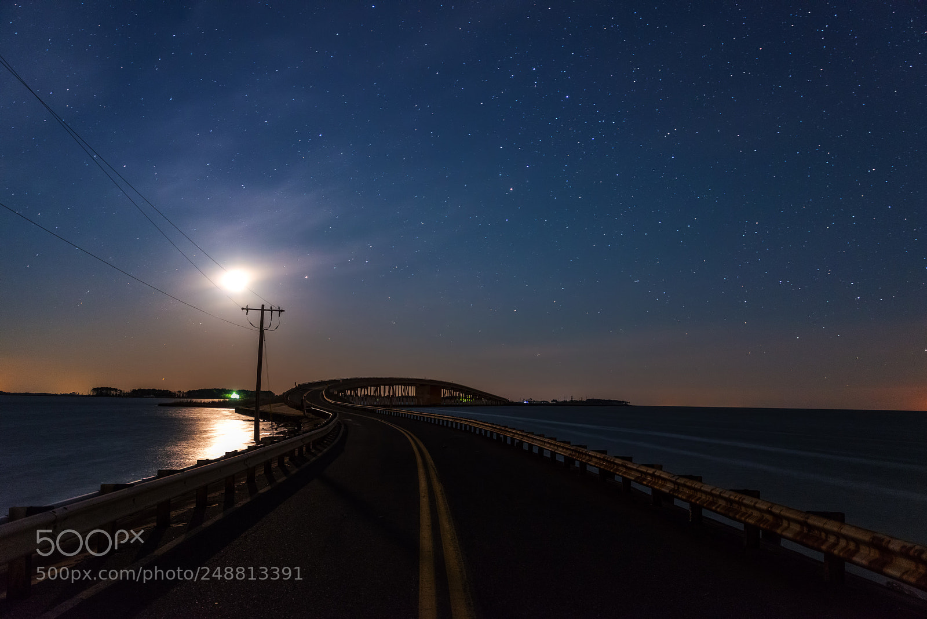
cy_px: 310
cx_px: 464
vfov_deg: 43.6
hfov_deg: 61.9
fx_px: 773
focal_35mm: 30
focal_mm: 30
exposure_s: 15
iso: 3200
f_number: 2.8
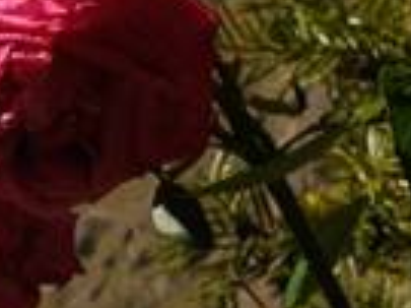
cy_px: 131
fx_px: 1661
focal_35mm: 140
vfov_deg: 10.6
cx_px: -289
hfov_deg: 13.0
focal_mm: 27
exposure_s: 1/2700
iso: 5000
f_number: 16
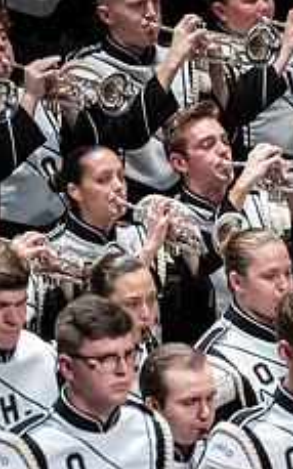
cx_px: 555
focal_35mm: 774
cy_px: 129
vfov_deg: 2.7
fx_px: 9895
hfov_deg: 1.7
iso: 3200
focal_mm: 200
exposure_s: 1/500
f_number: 4
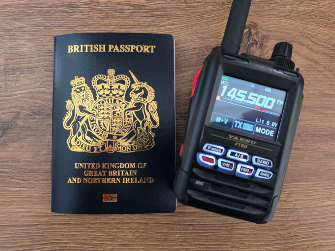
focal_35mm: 23
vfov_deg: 58.9
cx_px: 168
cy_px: 126
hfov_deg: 73.9
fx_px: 223
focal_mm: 6.3
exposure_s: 1/60
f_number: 1.7
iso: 640
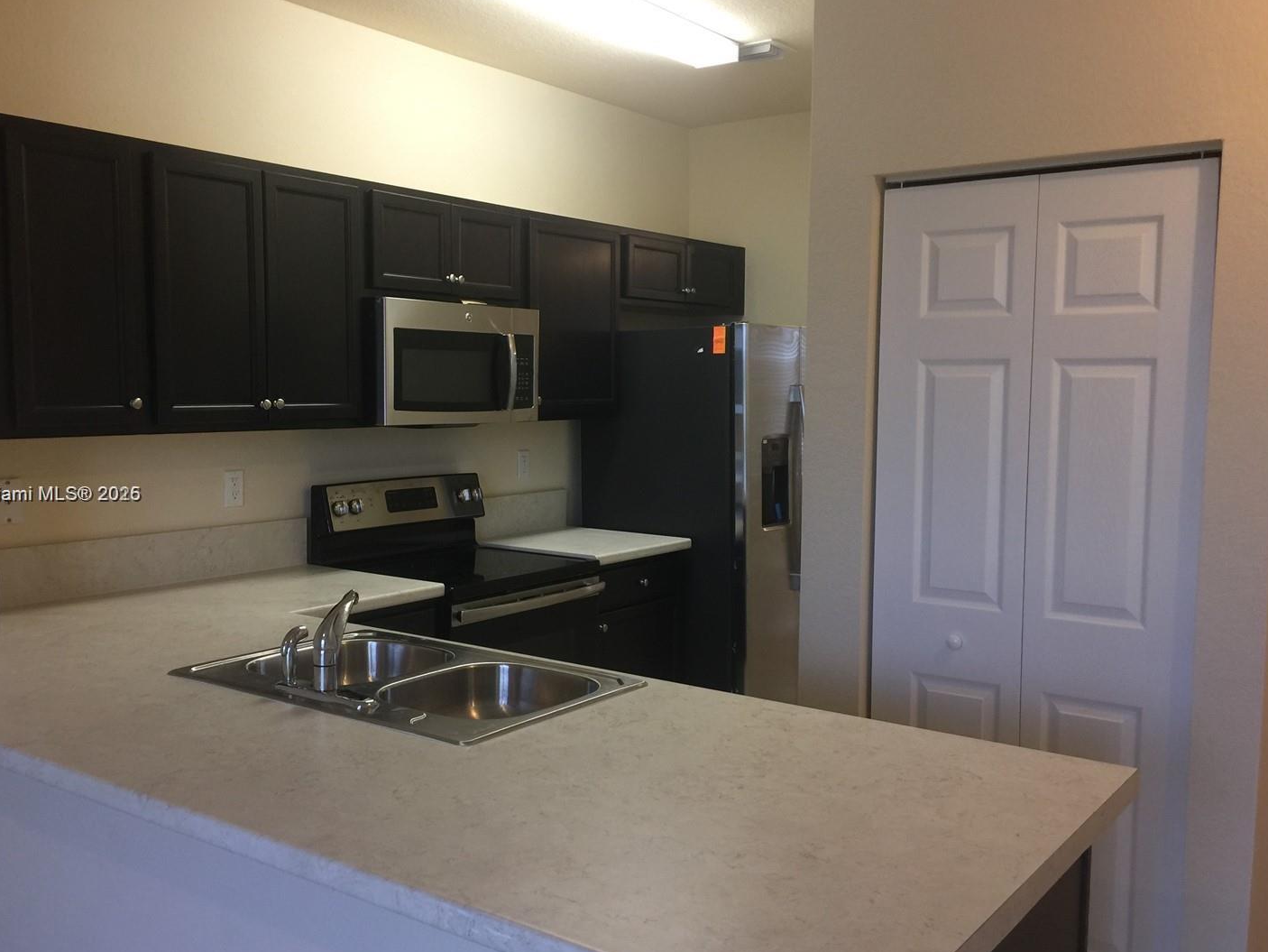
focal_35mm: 33
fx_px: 1209
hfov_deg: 55.3
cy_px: 495
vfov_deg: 42.9
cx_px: 574
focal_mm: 4.15
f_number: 2.2
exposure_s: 1/15
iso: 32
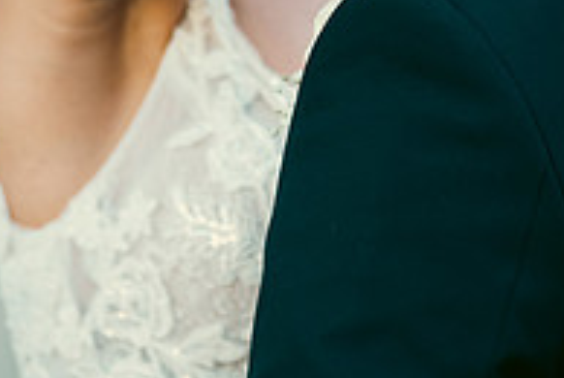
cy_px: -173
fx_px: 6794
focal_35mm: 433
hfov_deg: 4.8
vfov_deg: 3.2
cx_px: 451
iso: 200
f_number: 3.5
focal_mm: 145
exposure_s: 1/200
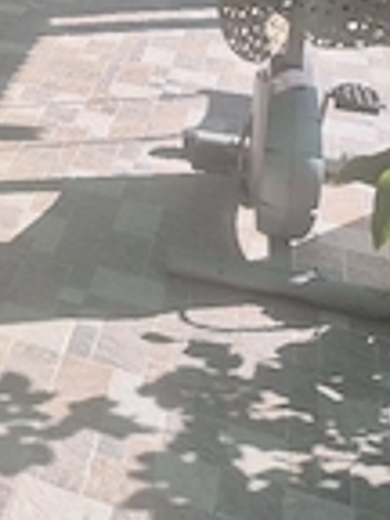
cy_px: -134
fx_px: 961
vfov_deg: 26.3
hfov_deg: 21.4
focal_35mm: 64
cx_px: -72
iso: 25
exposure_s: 1/714
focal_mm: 5.4
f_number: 1.8
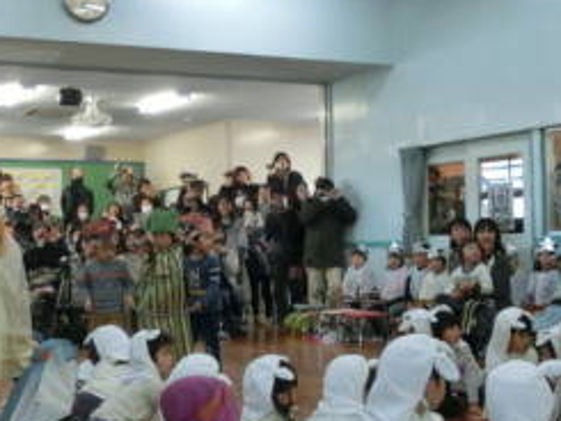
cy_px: 208
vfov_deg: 23.7
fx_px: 1005
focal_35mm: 62
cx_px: 224
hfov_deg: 31.1
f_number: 3.9
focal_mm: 6.67
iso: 400
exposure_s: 1/80
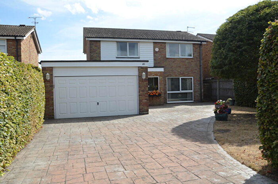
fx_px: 208
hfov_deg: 67.5
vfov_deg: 47.7
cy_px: 92
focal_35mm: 27
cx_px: 139
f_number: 8
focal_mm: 18
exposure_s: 1/250
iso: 110
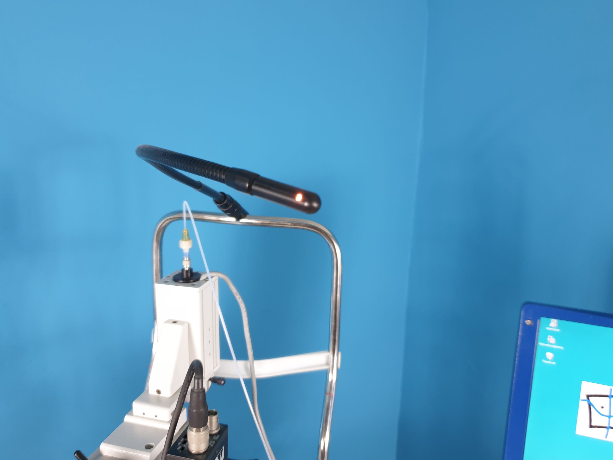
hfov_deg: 65.3
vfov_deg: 51.4
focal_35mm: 27
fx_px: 478
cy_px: 226
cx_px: 312
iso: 125
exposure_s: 1/50
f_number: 1.5
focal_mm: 4.3
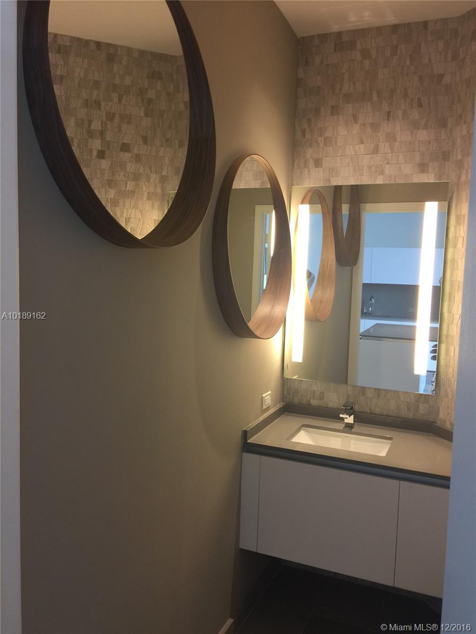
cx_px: 238
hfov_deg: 48.2
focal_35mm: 29
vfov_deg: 61.7
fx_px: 532
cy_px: 317
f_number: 2.2
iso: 32
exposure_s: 1/15
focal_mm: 4.15
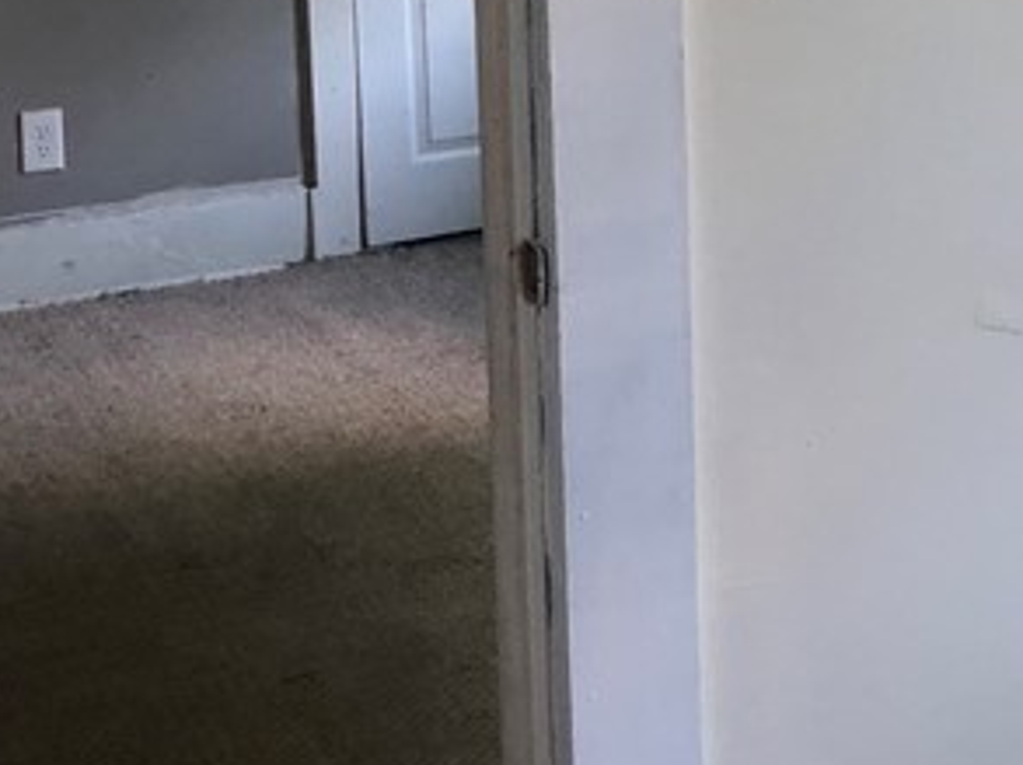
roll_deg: +1.1
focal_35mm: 98
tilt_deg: -7.7
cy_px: 3
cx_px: 1030
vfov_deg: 14.8
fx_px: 2893
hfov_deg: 19.5
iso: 32
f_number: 1.8
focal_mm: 3.99
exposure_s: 1/30
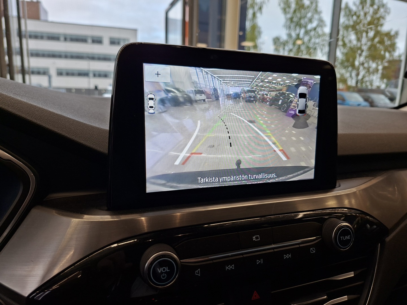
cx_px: 204
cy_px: 152
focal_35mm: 23
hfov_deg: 73.9
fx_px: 270
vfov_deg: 58.9
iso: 40
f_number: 1.8
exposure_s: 1/129
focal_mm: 5.54
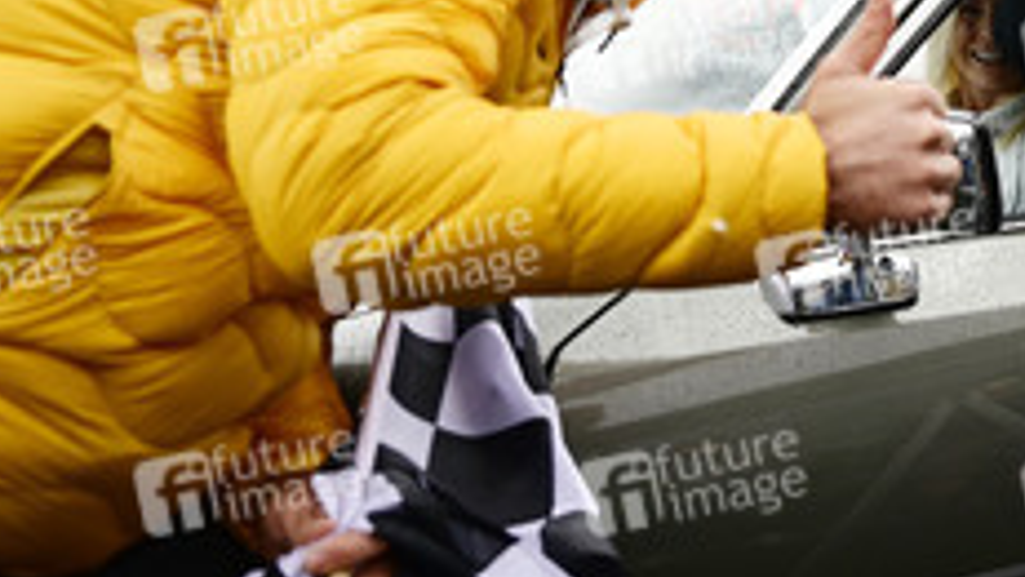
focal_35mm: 49
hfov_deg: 41.0
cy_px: 151
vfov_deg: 24.2
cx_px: 752
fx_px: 1332
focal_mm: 24
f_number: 2.8
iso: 160
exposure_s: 1/200
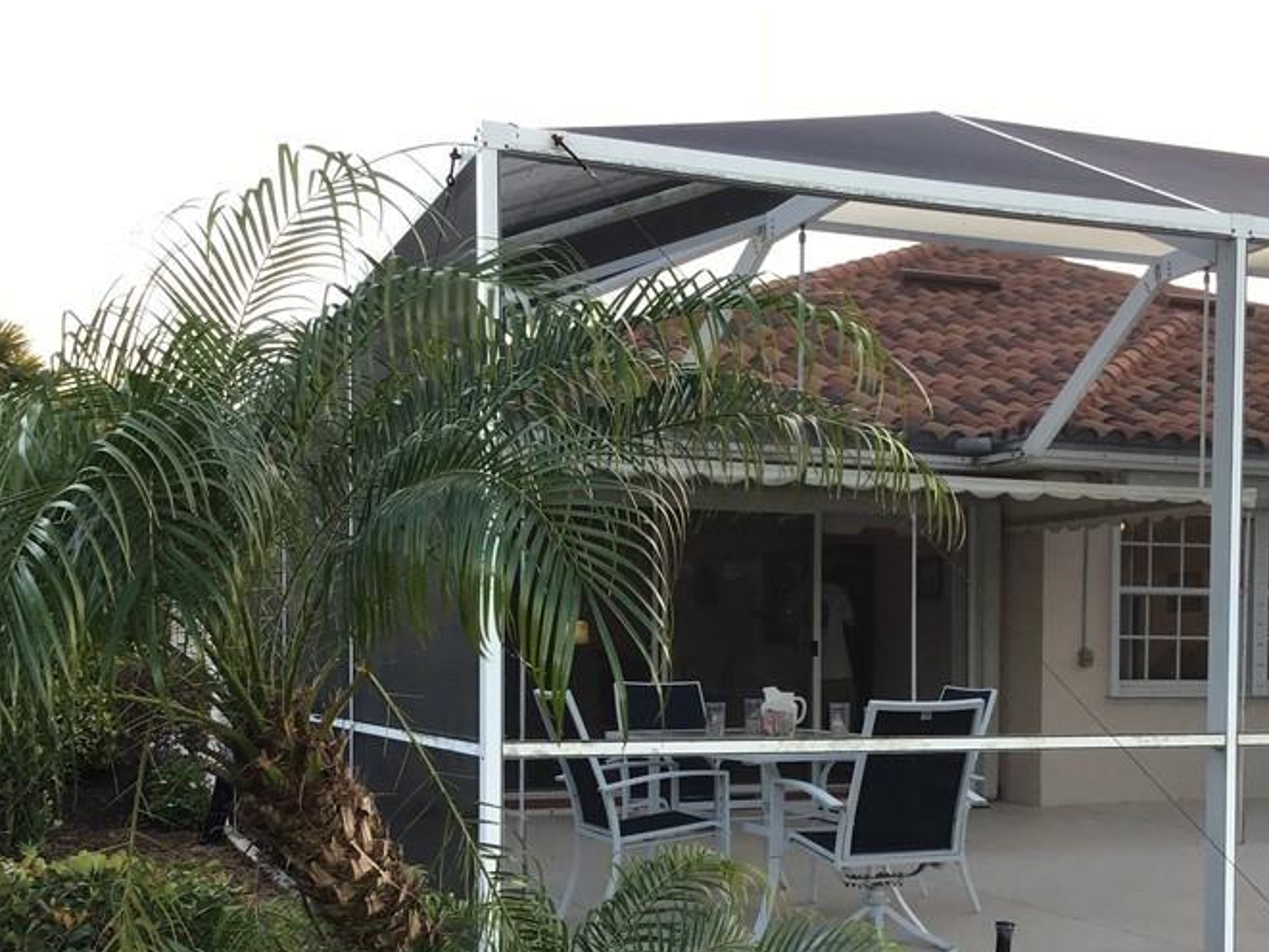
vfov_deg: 29.8
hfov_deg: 39.3
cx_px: 812
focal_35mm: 48
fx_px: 1760
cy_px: 718
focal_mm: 3.3
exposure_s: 1/60
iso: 32
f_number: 2.4
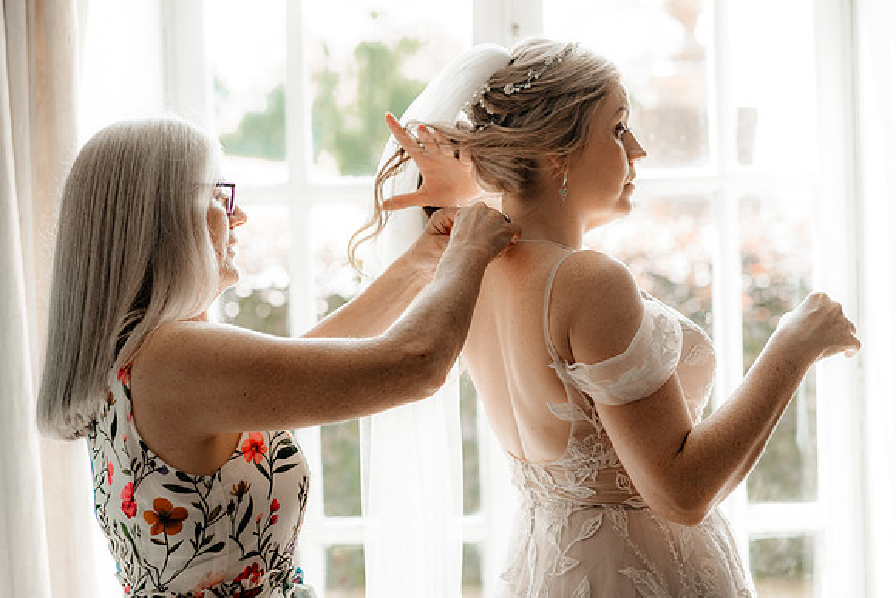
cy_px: 299
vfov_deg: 16.1
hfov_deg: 23.9
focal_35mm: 85
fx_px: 2116
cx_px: 448
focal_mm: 85
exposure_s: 1/200
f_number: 3.2
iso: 500
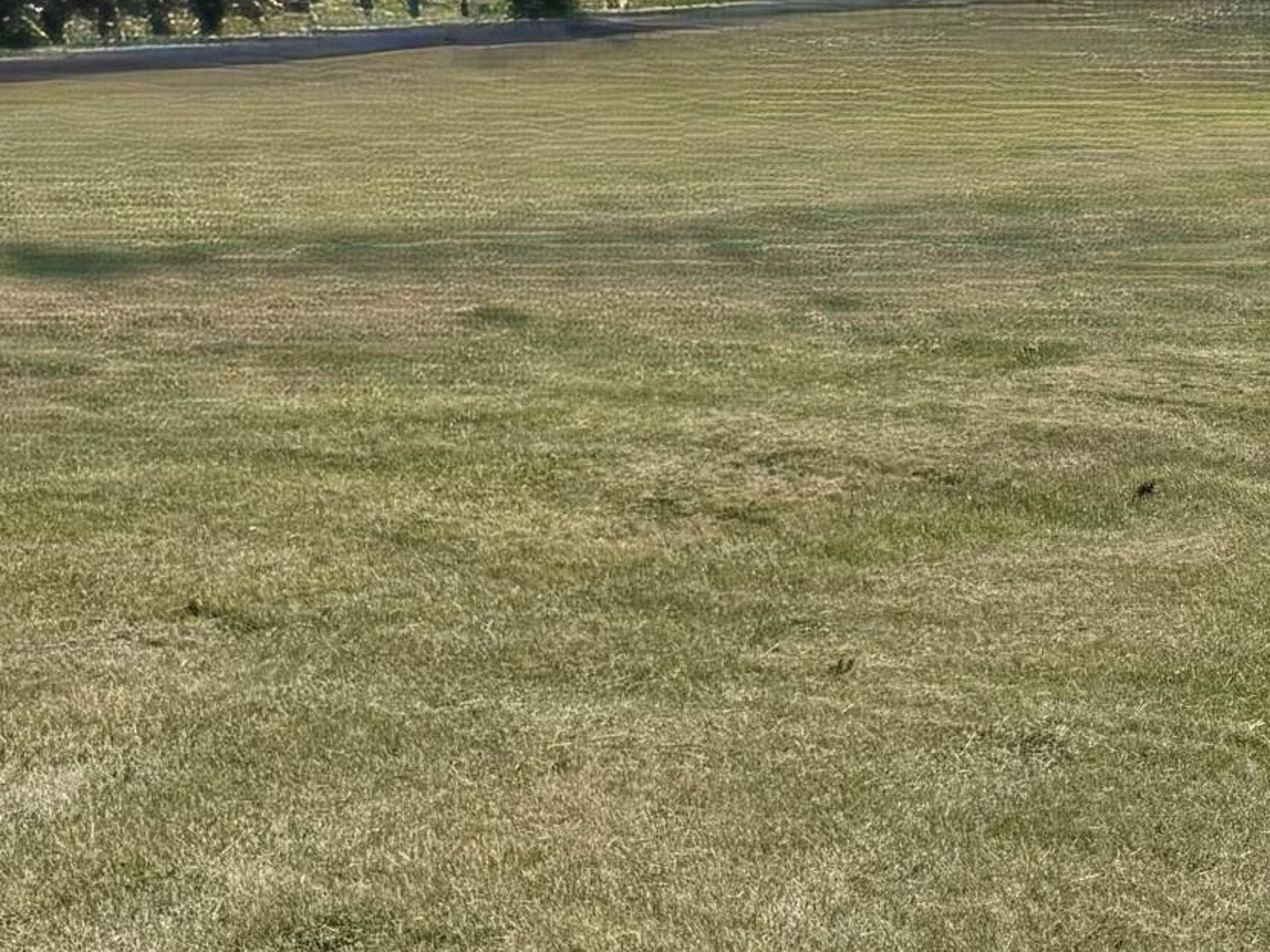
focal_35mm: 94
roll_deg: +0.9
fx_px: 3448
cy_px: -28
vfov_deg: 15.4
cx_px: 1998
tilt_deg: -1.3
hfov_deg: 18.2
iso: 50
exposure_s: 1/10101
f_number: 1.6
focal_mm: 5.96
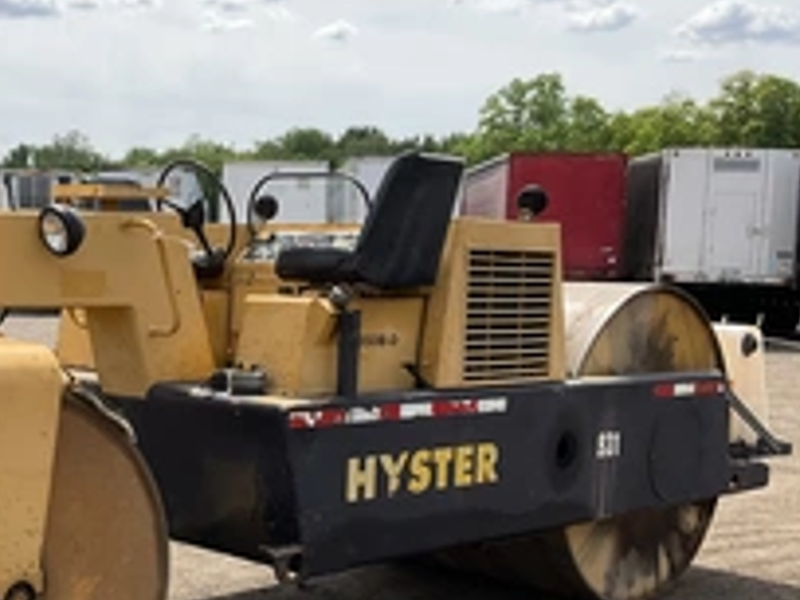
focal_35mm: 57
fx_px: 1317
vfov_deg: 25.5
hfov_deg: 32.9
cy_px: 404
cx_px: 165
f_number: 1.8
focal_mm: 3
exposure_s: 1/1984
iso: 25
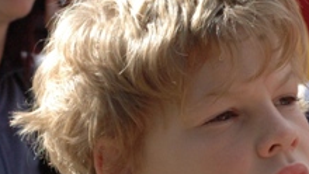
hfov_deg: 6.7
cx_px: 243
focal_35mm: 320
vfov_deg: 3.8
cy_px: 111
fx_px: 2623
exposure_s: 1/400
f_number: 10
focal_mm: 70
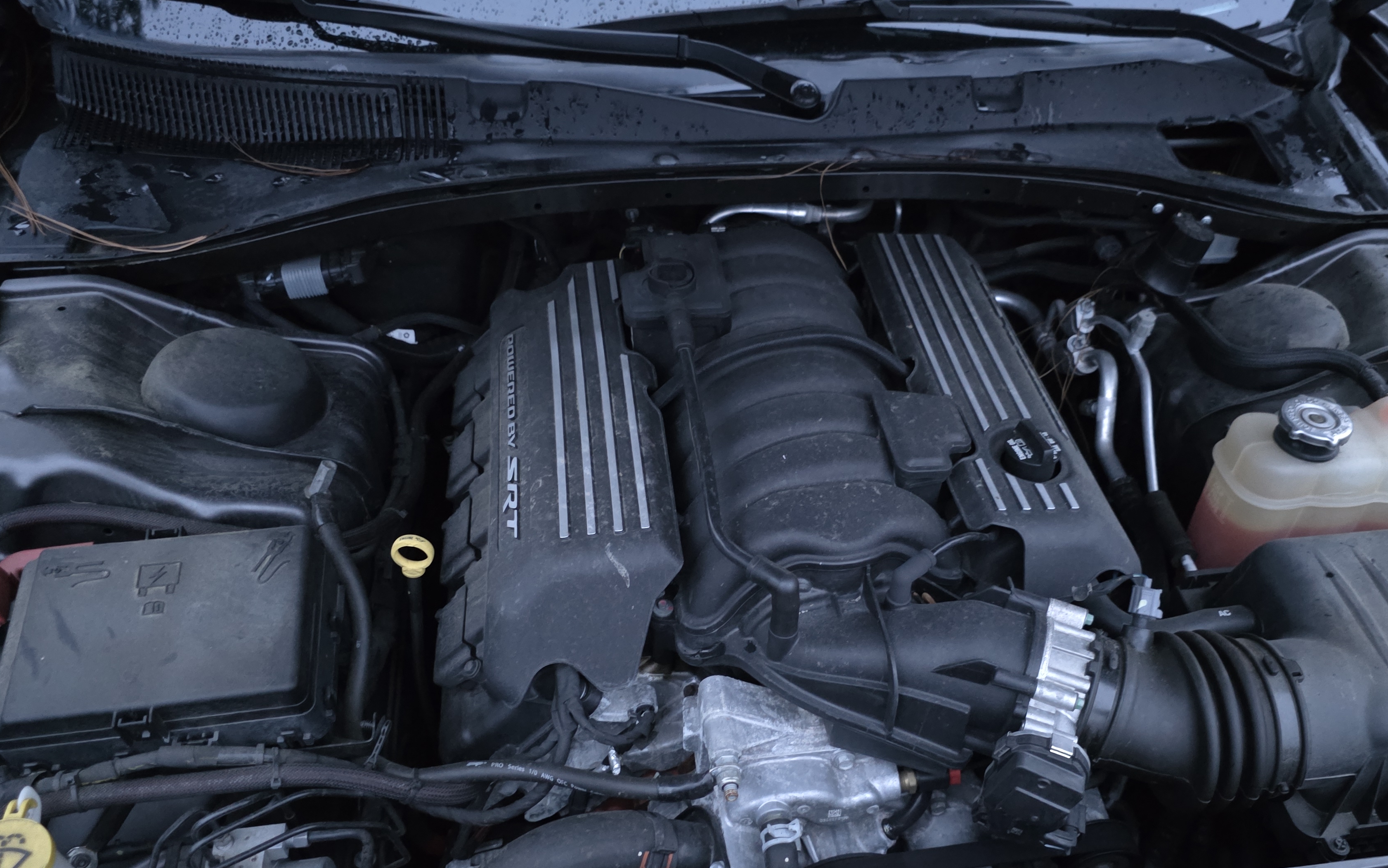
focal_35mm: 29
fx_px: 1097
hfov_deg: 64.5
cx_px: 758
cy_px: 516
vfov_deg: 43.0
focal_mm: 6.3
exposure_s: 1/15
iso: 4000
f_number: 1.7
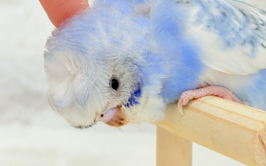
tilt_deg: -3.9
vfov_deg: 16.6
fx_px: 565
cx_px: 188
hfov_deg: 26.2
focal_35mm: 78
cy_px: 27
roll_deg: +0.9
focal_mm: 5.96
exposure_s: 1/100
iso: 64
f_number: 1.6
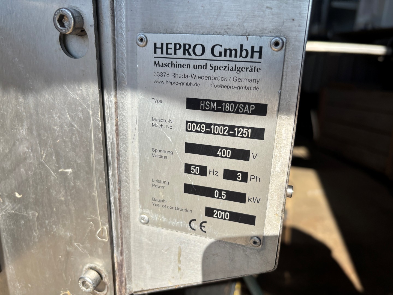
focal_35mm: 26
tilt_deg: -16.3
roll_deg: -0.5
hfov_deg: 67.3
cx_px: 196
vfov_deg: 53.1
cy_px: 148
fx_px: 295
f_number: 1.6
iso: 50
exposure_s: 1/3021
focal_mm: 5.96
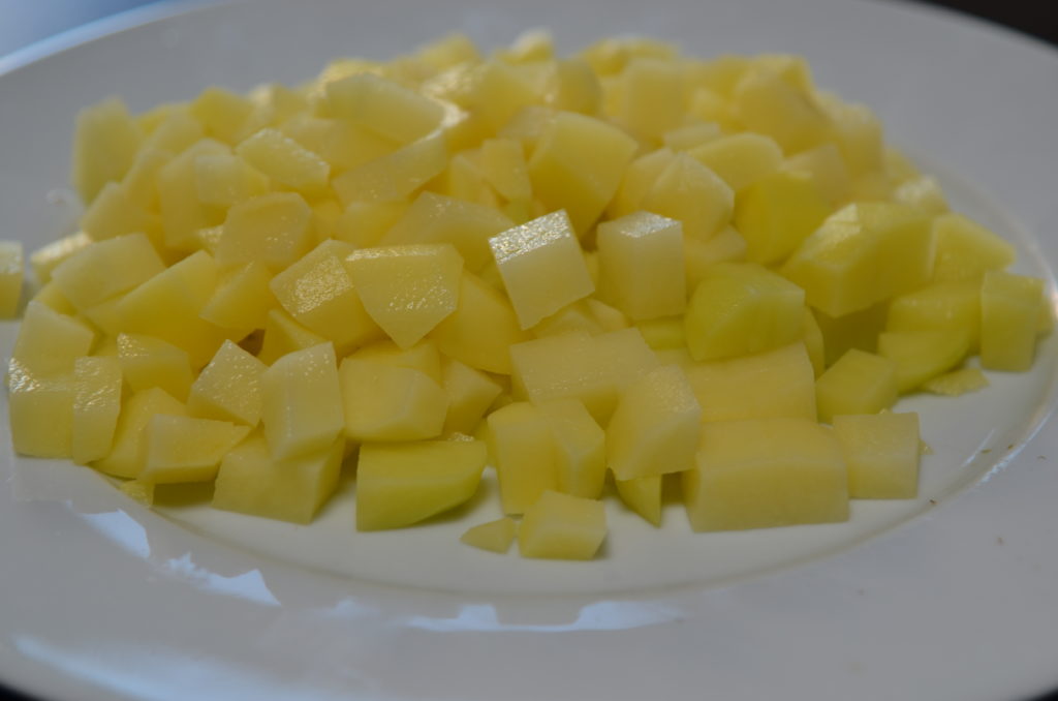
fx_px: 3079
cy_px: 350
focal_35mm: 105
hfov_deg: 19.5
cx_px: 529
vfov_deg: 13.0
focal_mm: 70
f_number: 4
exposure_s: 1/40
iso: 160
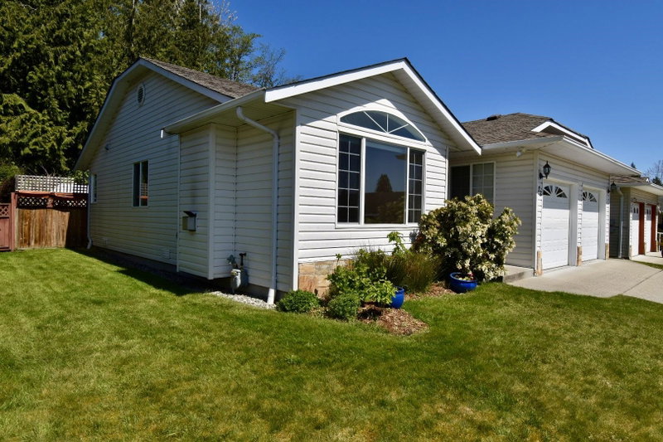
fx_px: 387
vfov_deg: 59.5
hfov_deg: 81.2
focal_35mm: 21
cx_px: 332
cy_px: 221
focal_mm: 14
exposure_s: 1/320
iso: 100
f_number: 9
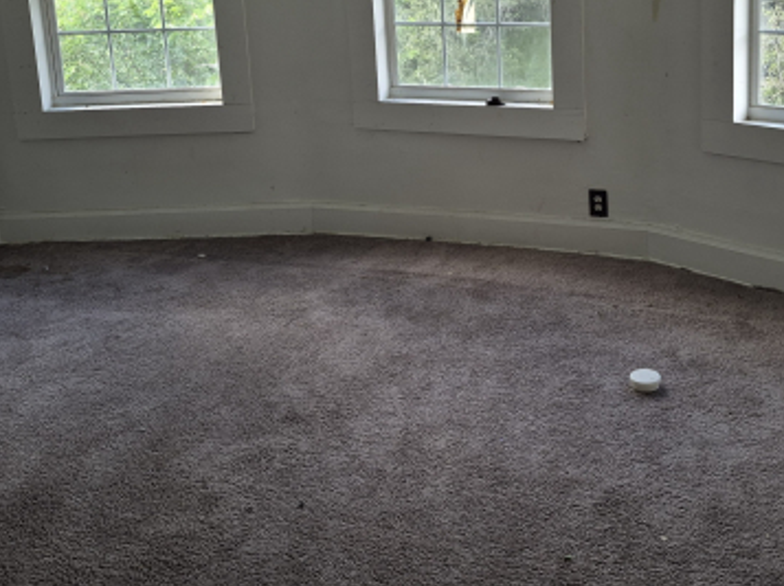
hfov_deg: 43.8
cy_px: 83
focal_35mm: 43
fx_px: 973
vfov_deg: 32.2
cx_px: 449
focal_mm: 5.4
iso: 50
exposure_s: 1/60
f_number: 1.8
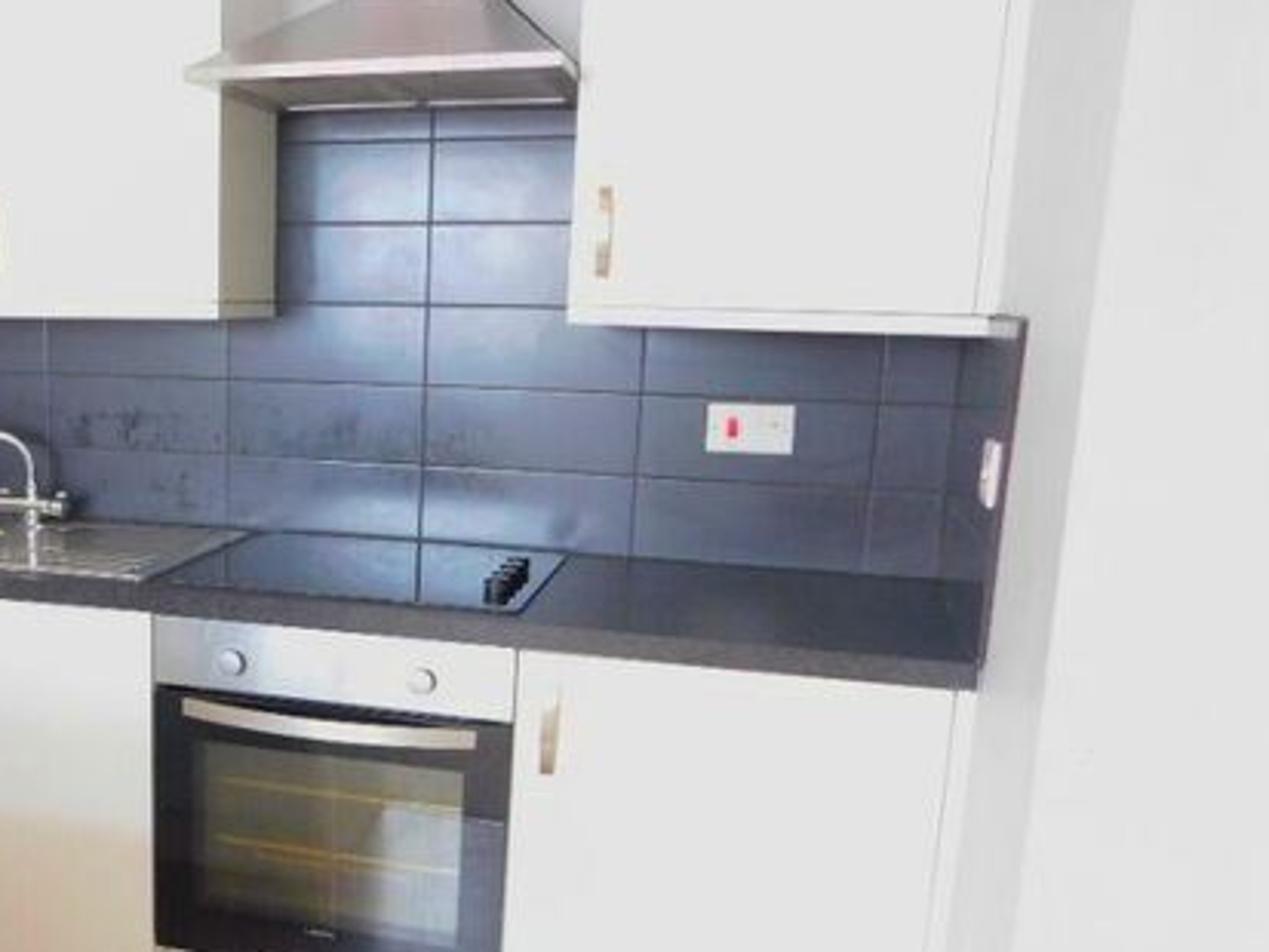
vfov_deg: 36.6
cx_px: 252
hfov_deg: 45.4
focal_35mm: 39
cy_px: 597
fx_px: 1430
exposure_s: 1/8
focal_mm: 4
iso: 400
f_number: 3
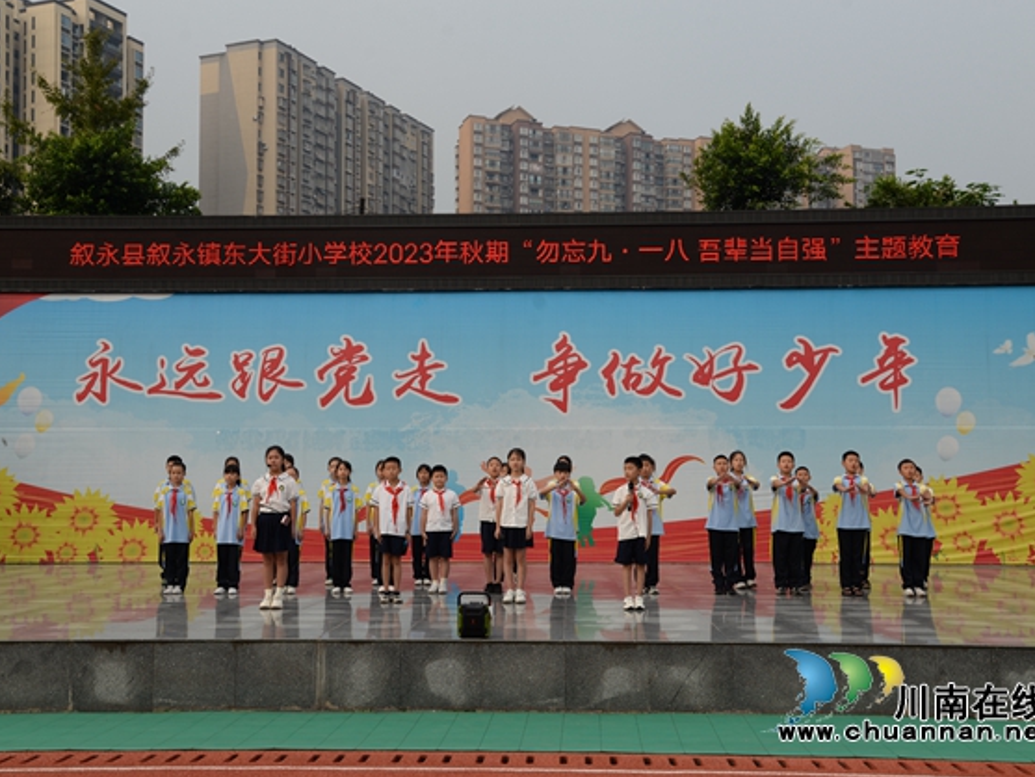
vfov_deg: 34.4
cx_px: 515
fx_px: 1256
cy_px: 382
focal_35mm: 42
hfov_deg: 44.8
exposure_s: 1/250
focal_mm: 38
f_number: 6.3
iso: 100
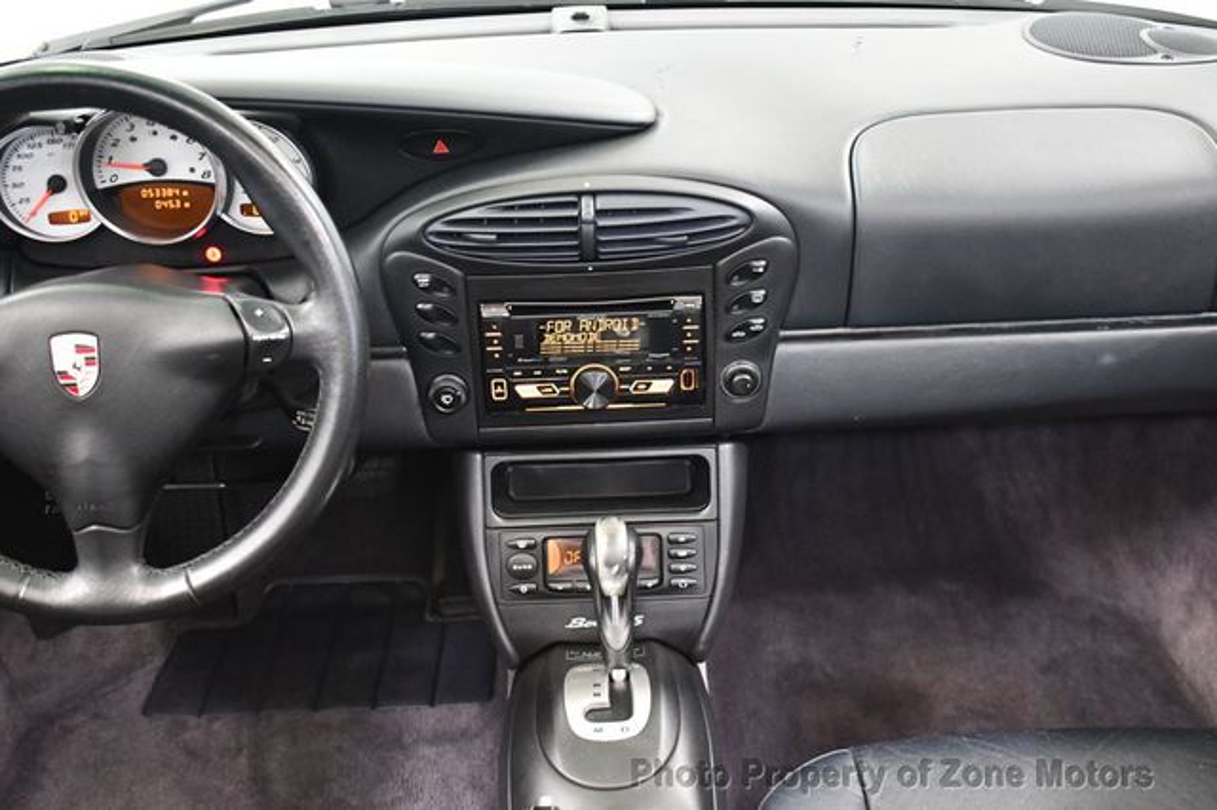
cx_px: 608
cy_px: 405
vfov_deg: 34.2
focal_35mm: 39
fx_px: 1318
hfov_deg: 49.6
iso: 6400
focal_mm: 26
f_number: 4
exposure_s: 1/60
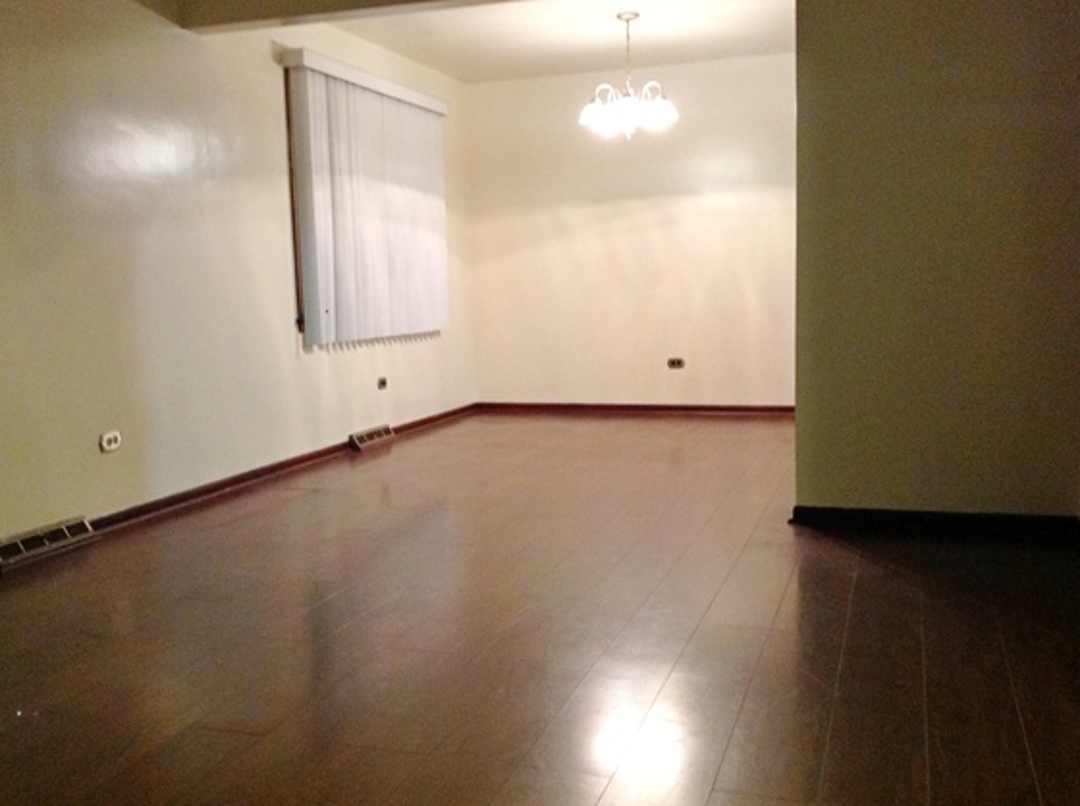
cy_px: 390
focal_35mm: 40
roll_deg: -0.4
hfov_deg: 46.8
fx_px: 1246
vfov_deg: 35.9
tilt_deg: -5.1
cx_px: 501
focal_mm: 4.28
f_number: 2.4
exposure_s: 1/15
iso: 250
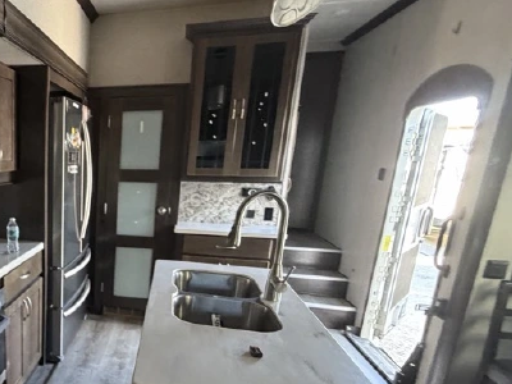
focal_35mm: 28
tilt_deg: -12.8
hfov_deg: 54.4
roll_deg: -1.5
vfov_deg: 48.8
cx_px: 42
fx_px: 414
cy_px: 259
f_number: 2.2
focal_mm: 2.22
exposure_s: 1/60
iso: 400
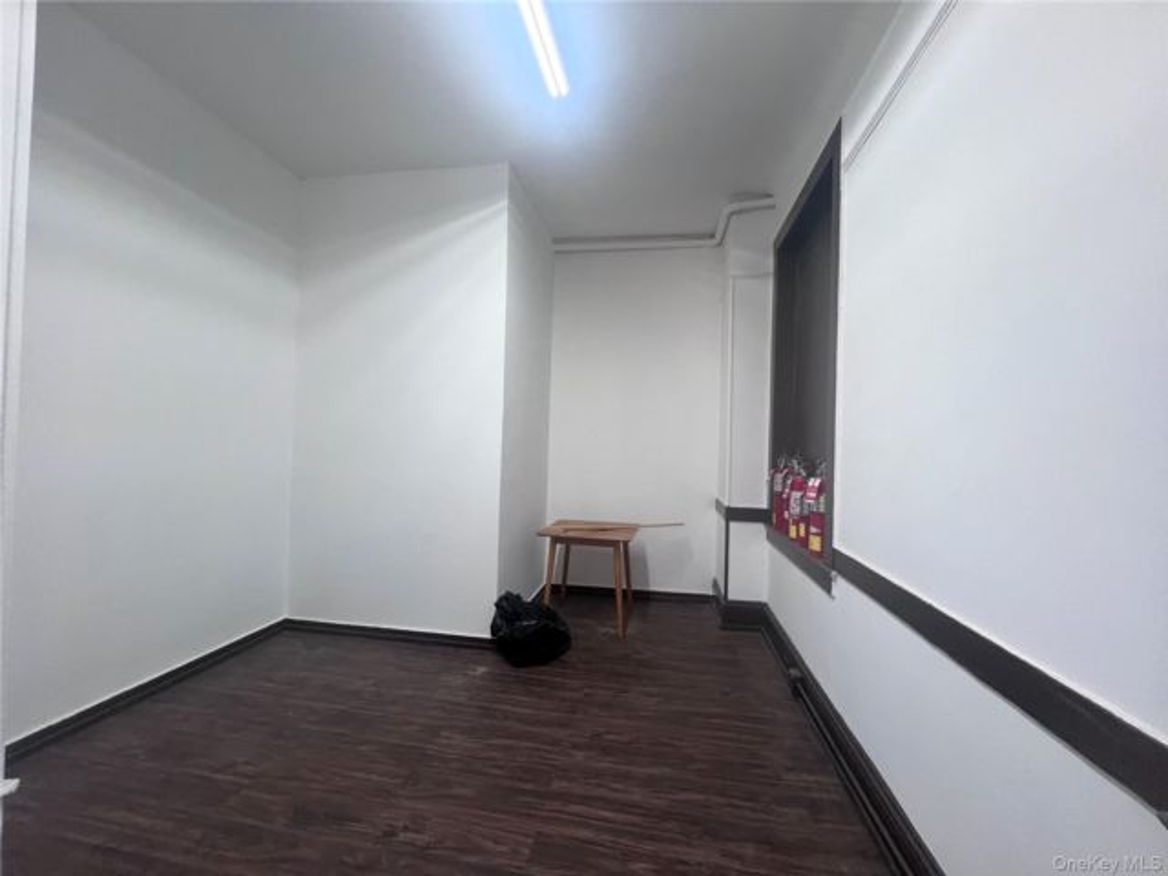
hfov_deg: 106.2
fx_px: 439
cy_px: 438
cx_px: 584
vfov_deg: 89.9
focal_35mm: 13
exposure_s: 1/120
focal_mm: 1.57
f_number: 1.8
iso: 80
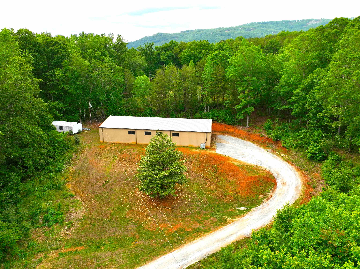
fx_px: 249
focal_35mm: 24
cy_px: 134
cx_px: 180
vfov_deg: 56.8
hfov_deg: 71.6
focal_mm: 12.29
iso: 180
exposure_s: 1/240
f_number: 2.8
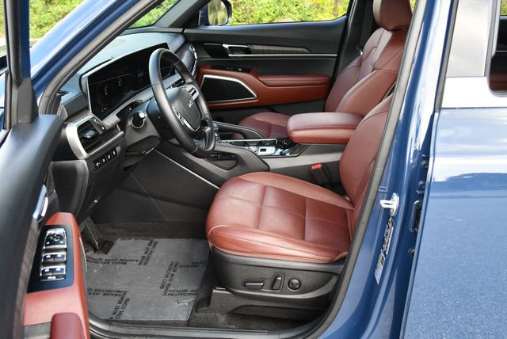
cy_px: 170
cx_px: 254
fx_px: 507
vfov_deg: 36.9
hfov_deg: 53.1
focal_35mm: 36
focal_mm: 18
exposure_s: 1/250
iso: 400
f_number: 3.5
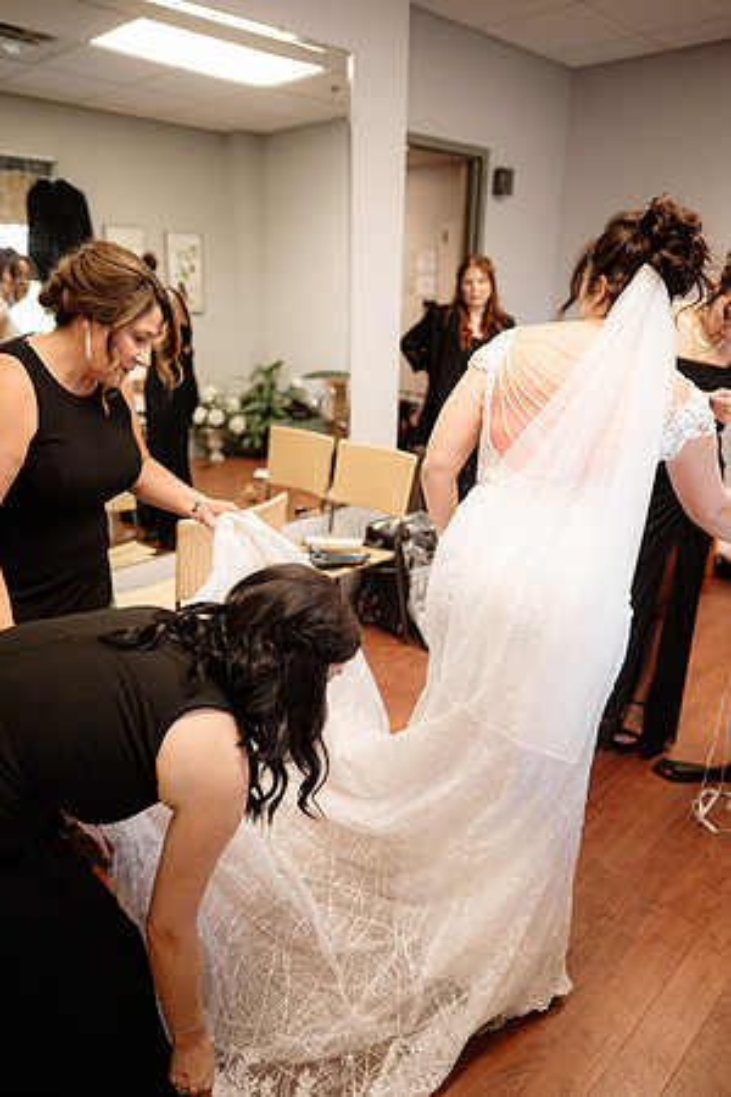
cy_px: 548
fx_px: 731
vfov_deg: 73.7
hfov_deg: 53.1
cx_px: 366
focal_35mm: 24
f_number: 2.2
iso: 1250
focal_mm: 24
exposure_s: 1/320
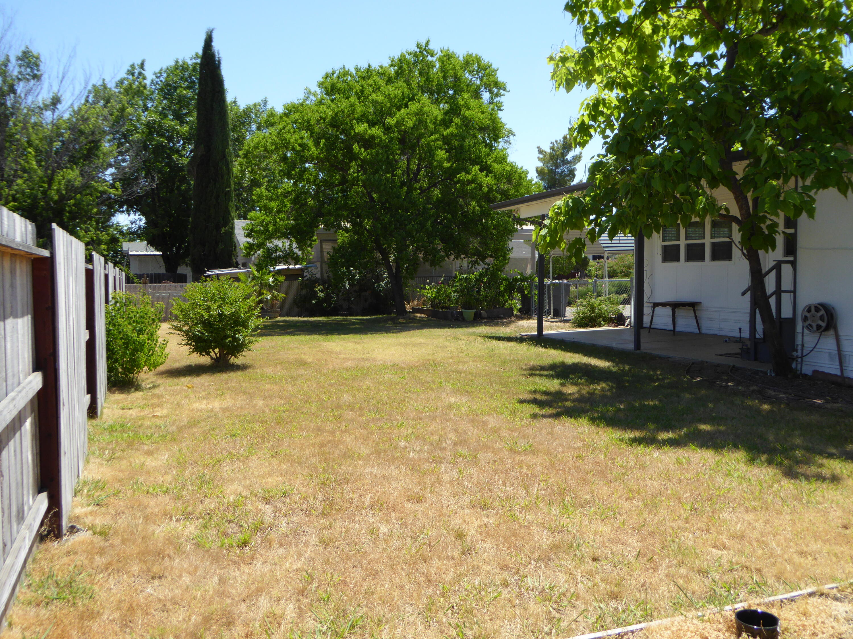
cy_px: 320
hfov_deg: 58.4
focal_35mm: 31
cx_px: 426
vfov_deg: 45.4
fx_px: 764
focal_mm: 5.4
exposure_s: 1/500
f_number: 3.5
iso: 100
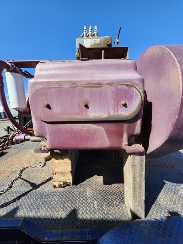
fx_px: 92
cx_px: 92
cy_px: 122
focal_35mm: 13
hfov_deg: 89.9
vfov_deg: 106.2
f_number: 2.2
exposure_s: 1/734
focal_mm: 1.74
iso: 40
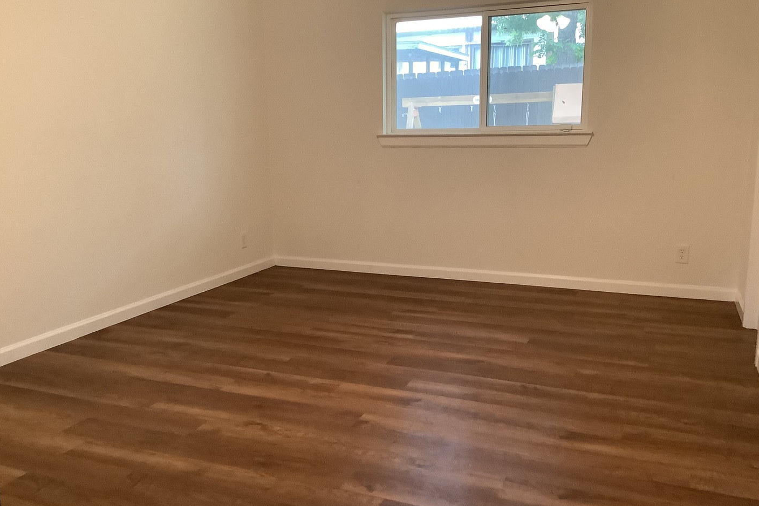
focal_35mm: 33
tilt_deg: -11.4
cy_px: 259
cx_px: 378
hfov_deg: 57.2
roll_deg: +0.7
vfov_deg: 40.0
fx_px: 696
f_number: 2.4
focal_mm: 3.3
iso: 400
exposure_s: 1/60
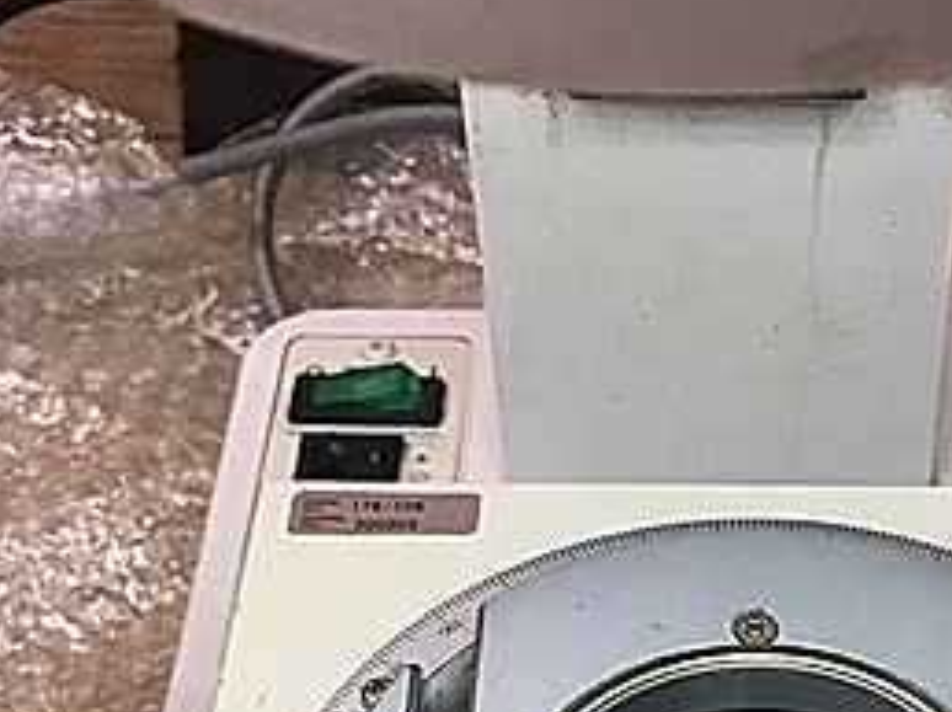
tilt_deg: -52.5
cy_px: 826
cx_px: 749
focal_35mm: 72
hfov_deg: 26.6
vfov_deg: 19.4
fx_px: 1978
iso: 25
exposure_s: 1/30
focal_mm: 4.15
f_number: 2.2
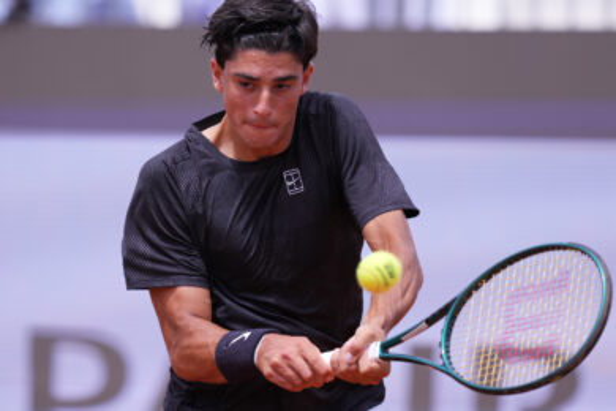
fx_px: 6844
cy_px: 206
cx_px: 308
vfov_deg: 3.4
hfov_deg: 5.2
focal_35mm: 400
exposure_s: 1/4000
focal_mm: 400
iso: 500
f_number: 4
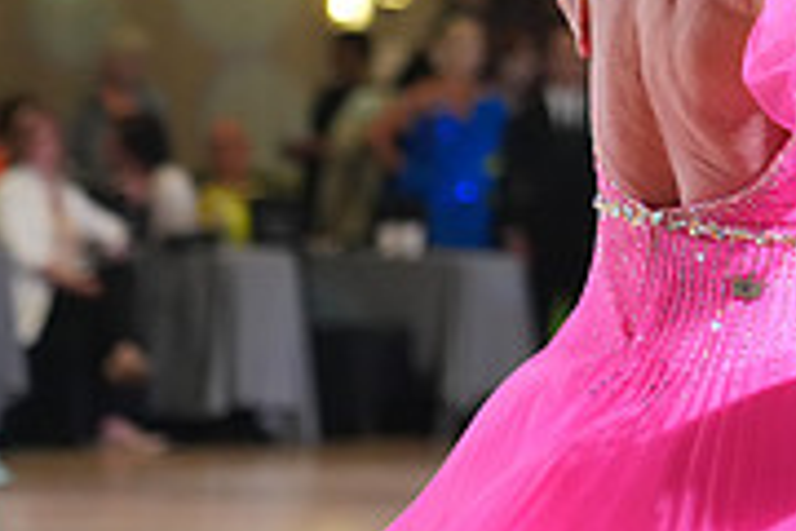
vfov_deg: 4.0
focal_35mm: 339
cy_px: -237
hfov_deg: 6.0
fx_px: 7495
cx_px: 1052
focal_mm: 105
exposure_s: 1/320
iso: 3200
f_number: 4
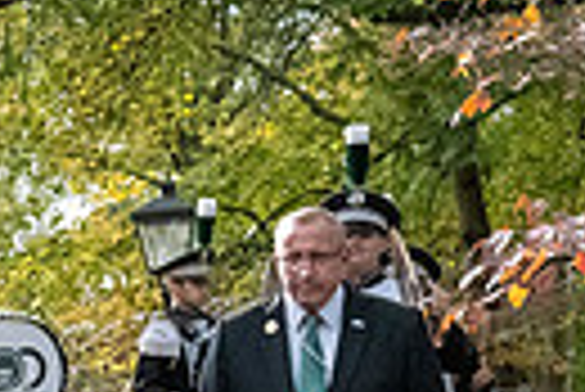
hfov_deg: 15.9
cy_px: 322
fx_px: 1773
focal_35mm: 109
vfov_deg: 12.5
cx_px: -468
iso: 12800
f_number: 4
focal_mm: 24.5
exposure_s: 1/8000
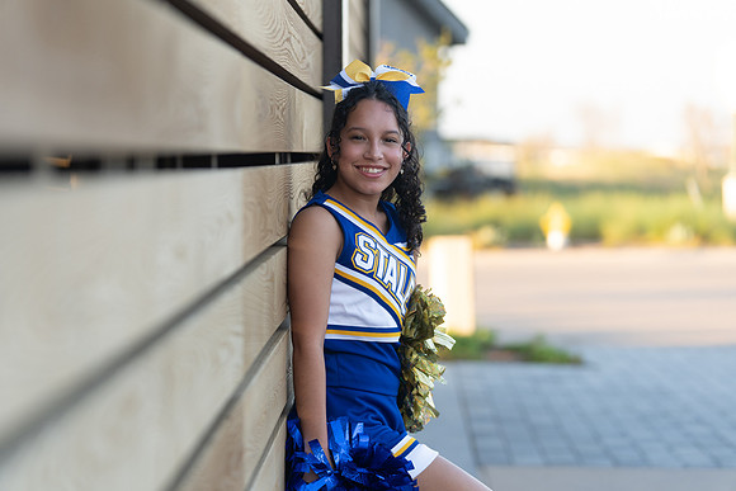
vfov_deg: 13.6
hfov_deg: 20.2
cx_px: 368
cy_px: 246
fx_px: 2065
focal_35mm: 101
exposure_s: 1/320
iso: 250
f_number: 2.8
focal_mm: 101
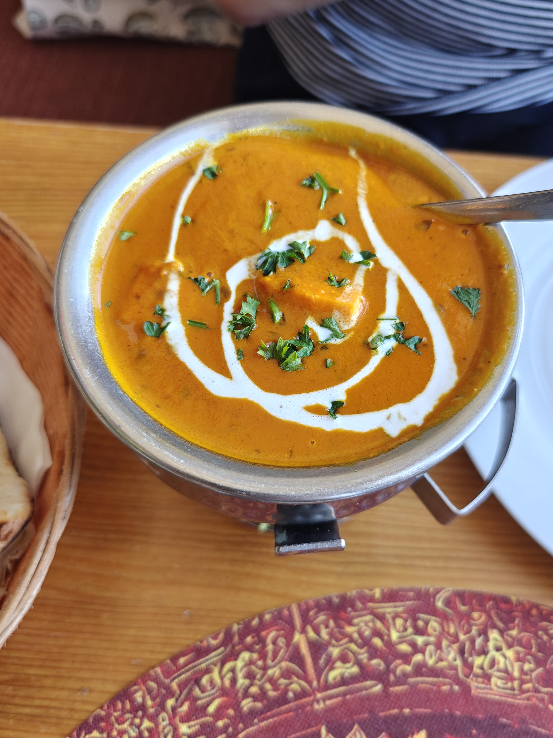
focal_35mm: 29
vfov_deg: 61.7
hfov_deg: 48.1
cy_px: 359
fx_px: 618
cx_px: 310
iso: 200
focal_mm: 6.06
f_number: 1.6
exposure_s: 1/84
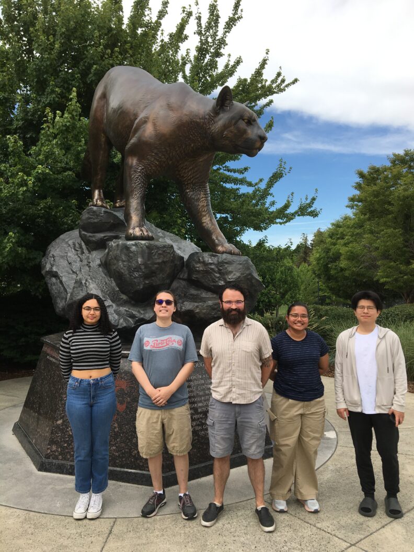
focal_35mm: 29
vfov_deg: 61.7
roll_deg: +0.1
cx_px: 207
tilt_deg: +0.8
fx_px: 462
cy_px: 276
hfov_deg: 48.2
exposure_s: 1/1083
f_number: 2.2
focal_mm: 4.15
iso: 25
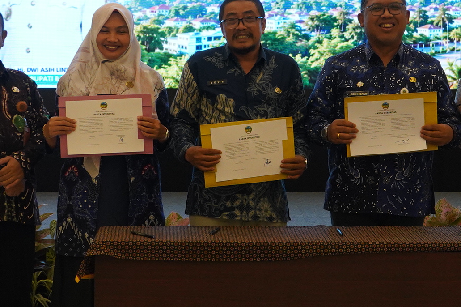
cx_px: 291
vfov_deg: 9.8
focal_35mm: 140
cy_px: 72
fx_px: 1792
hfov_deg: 14.6
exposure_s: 1/100
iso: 3200
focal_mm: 48
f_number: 10
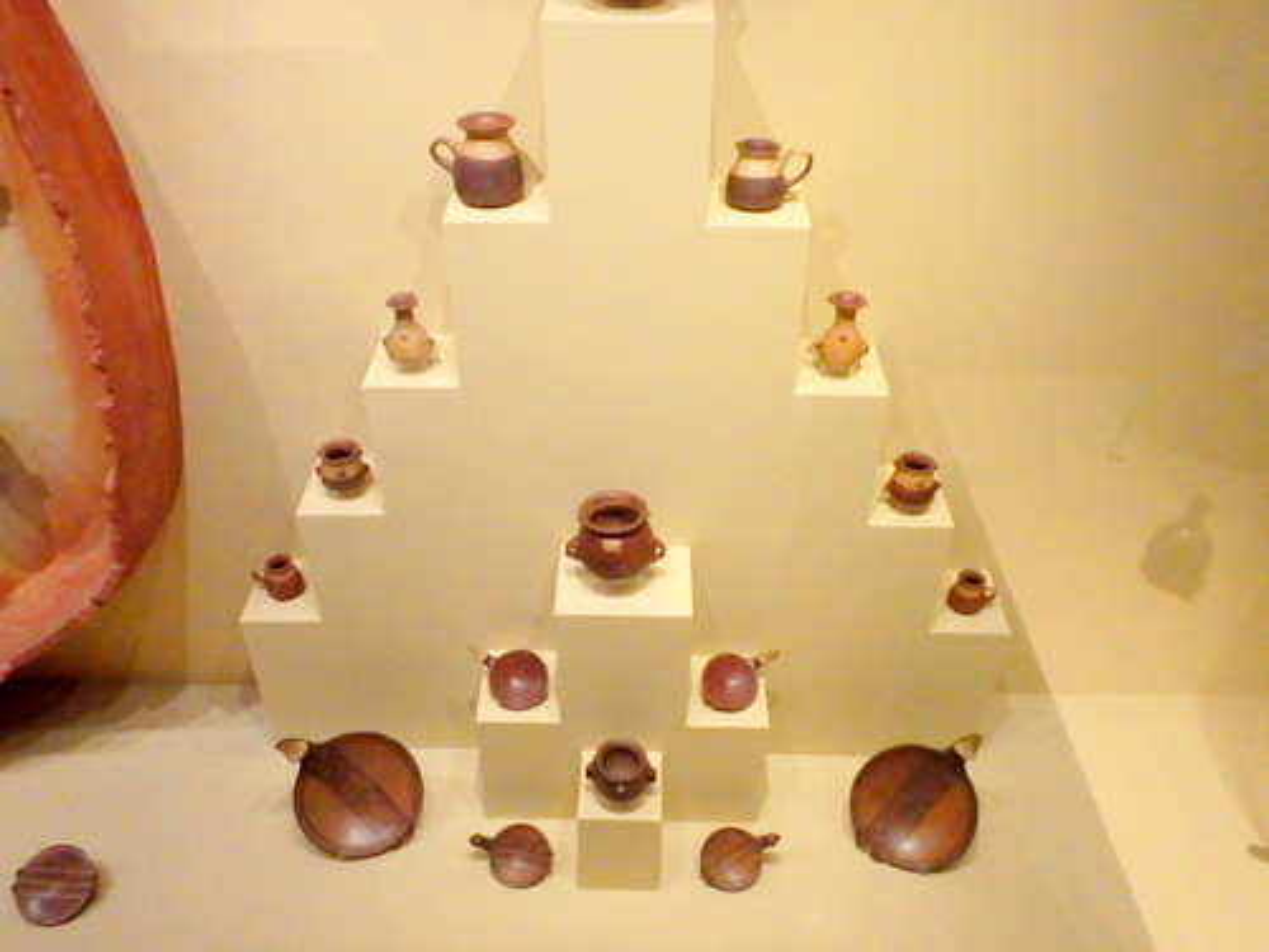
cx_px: 634
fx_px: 1026
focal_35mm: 28
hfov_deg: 63.4
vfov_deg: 49.7
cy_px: 476
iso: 1600
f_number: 3.9
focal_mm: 5
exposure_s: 1/80
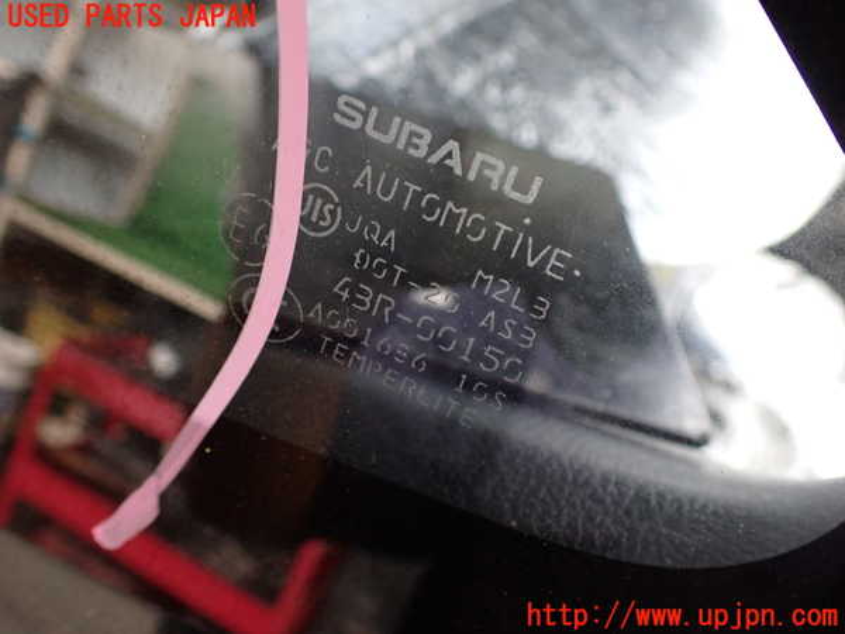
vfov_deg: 46.8
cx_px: 422
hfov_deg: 60.0
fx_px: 732
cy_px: 317
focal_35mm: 30
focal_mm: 5.4
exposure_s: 1/100
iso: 800
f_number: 2.3
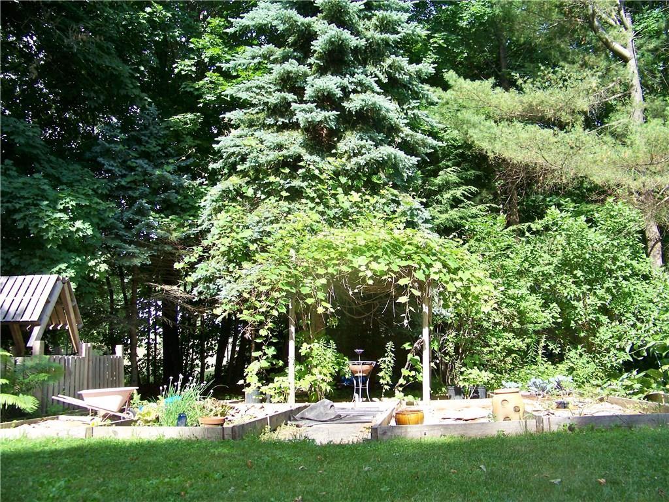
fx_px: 638
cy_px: 251
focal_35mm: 33
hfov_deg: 55.4
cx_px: 334
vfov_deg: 42.9
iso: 80
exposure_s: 1/250
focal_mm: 5.85
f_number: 2.8
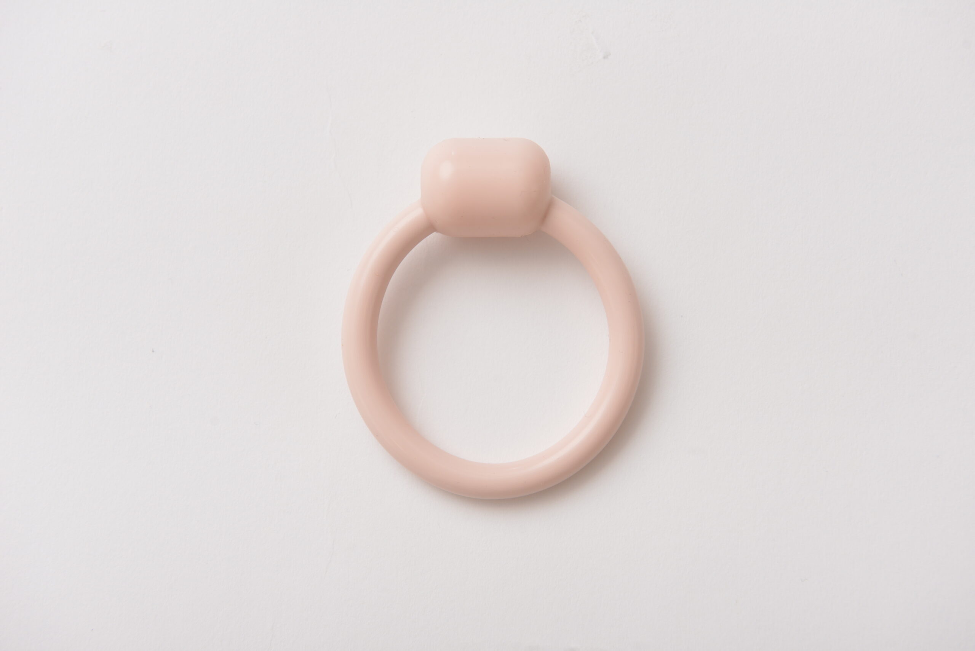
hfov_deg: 28.8
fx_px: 1896
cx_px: 488
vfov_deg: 19.5
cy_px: 326
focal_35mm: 70
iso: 400
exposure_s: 1/200
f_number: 7.1
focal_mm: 70
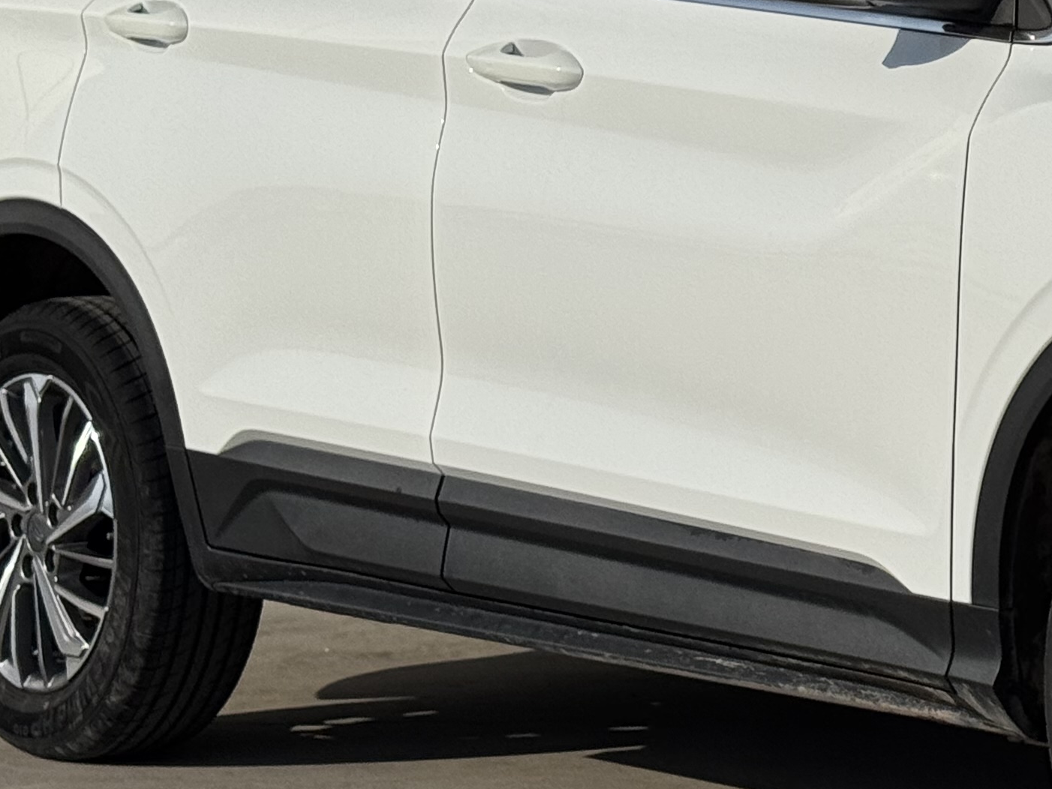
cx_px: 1243
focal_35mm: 138
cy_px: 206
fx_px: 4195
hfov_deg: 13.9
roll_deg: +0.4
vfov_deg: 10.7
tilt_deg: -1.3
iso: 80
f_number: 1.78
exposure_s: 1/15385
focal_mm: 6.76
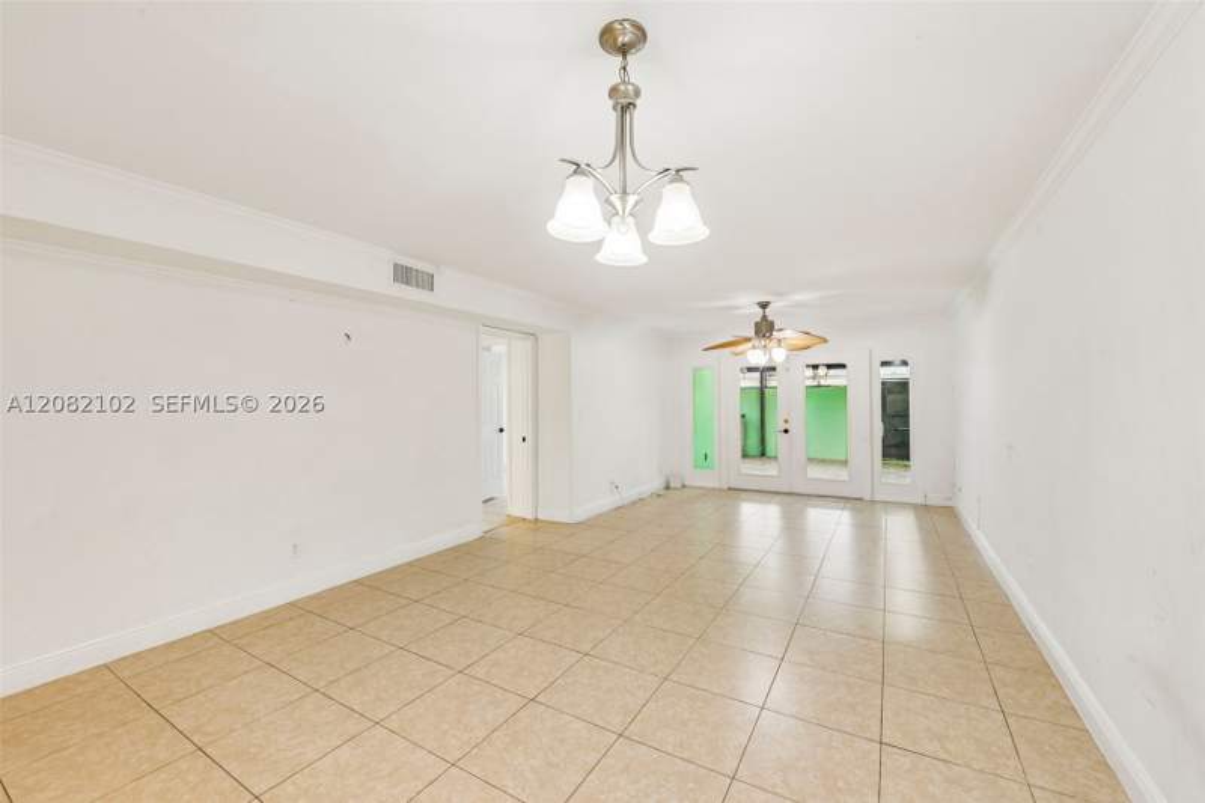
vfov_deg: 81.2
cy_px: 402
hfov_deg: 104.3
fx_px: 468
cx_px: 602
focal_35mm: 14
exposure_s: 1/3.33
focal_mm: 14
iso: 200
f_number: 9
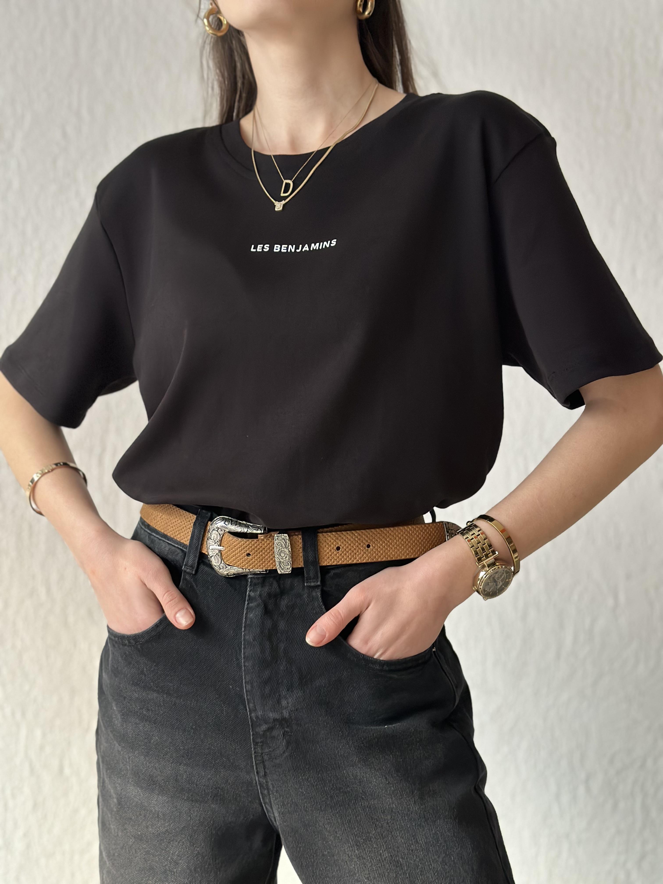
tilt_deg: +0.8
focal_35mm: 48
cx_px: 332
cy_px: 442
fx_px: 1226
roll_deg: -0.9
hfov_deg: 30.3
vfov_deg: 39.7
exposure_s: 1/60
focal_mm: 6.86
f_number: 1.78
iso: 400
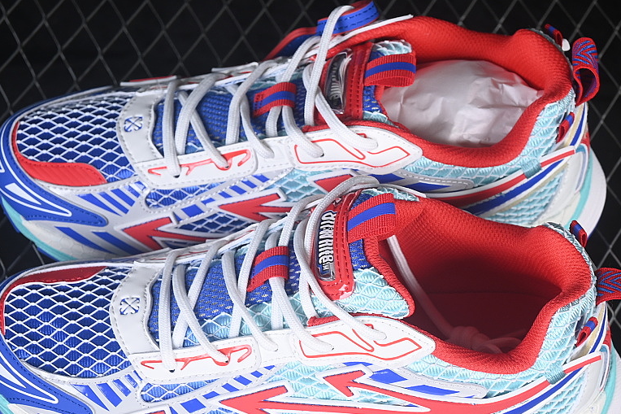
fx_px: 1828
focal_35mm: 106
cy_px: 279
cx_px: 304
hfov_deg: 19.3
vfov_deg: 12.9
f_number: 7.1
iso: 160
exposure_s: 1/80
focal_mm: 50
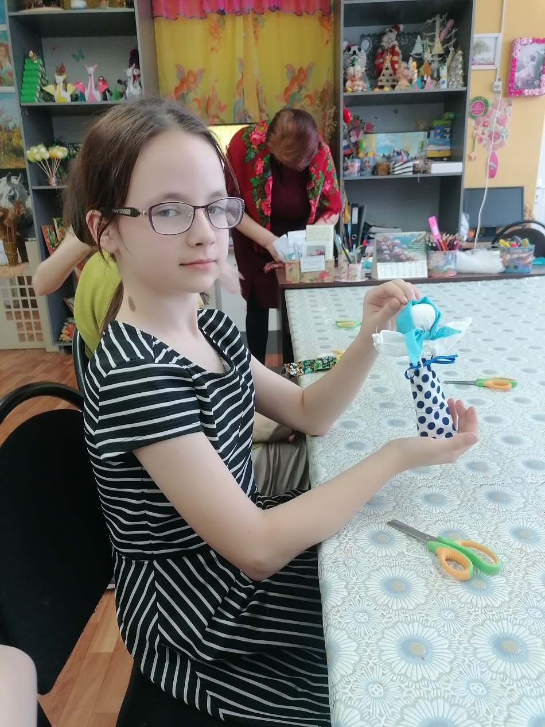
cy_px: 364
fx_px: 567
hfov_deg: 51.4
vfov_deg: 65.3
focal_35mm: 27
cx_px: 272
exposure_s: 1/40
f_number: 1.8
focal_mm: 4.75
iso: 160
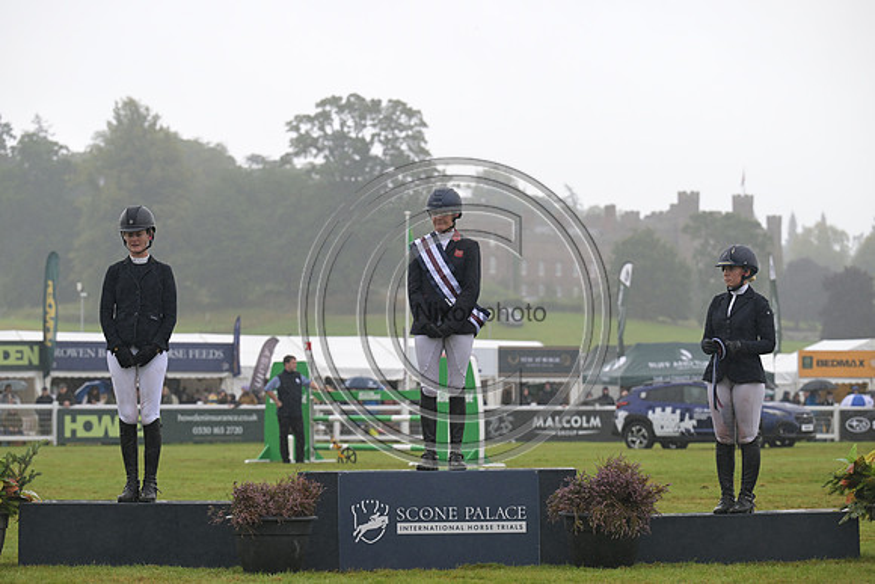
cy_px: 292
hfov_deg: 17.8
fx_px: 2796
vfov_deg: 11.9
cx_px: 438
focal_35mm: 115
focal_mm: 115
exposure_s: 1/1250
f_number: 4.5
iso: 1000
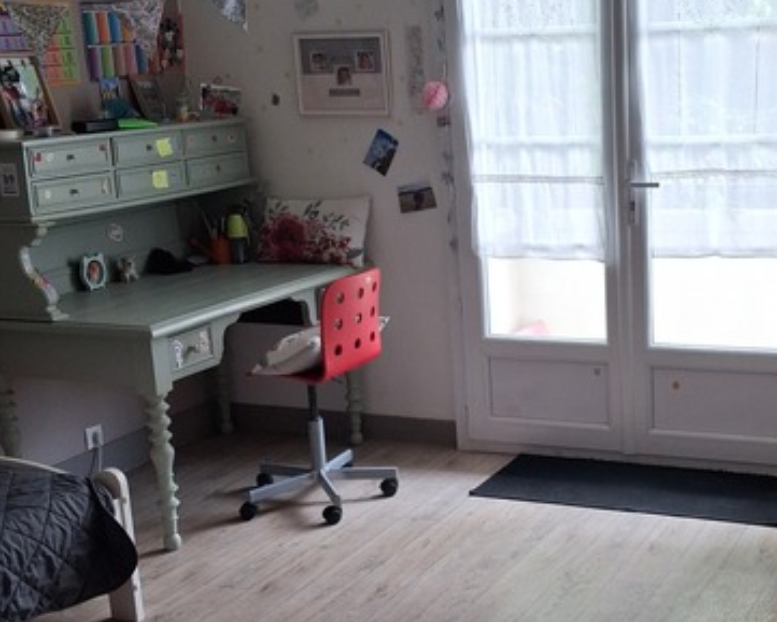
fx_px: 1288
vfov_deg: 27.1
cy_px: 383
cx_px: 566
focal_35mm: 56
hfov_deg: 33.0
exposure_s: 1/100
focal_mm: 4
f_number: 1.8
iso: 160
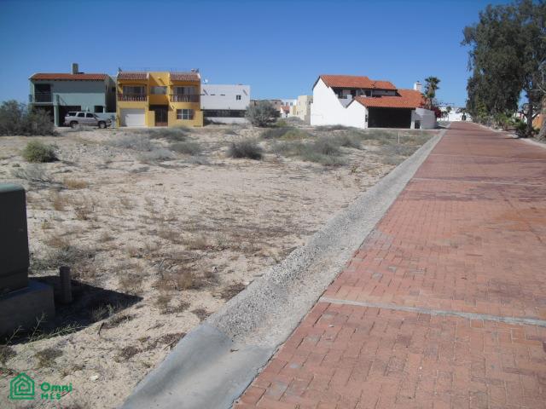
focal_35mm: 36
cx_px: 273
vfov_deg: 39.7
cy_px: 204
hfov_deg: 51.4
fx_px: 568
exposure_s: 1/250
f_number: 7.8
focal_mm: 6.3
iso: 64
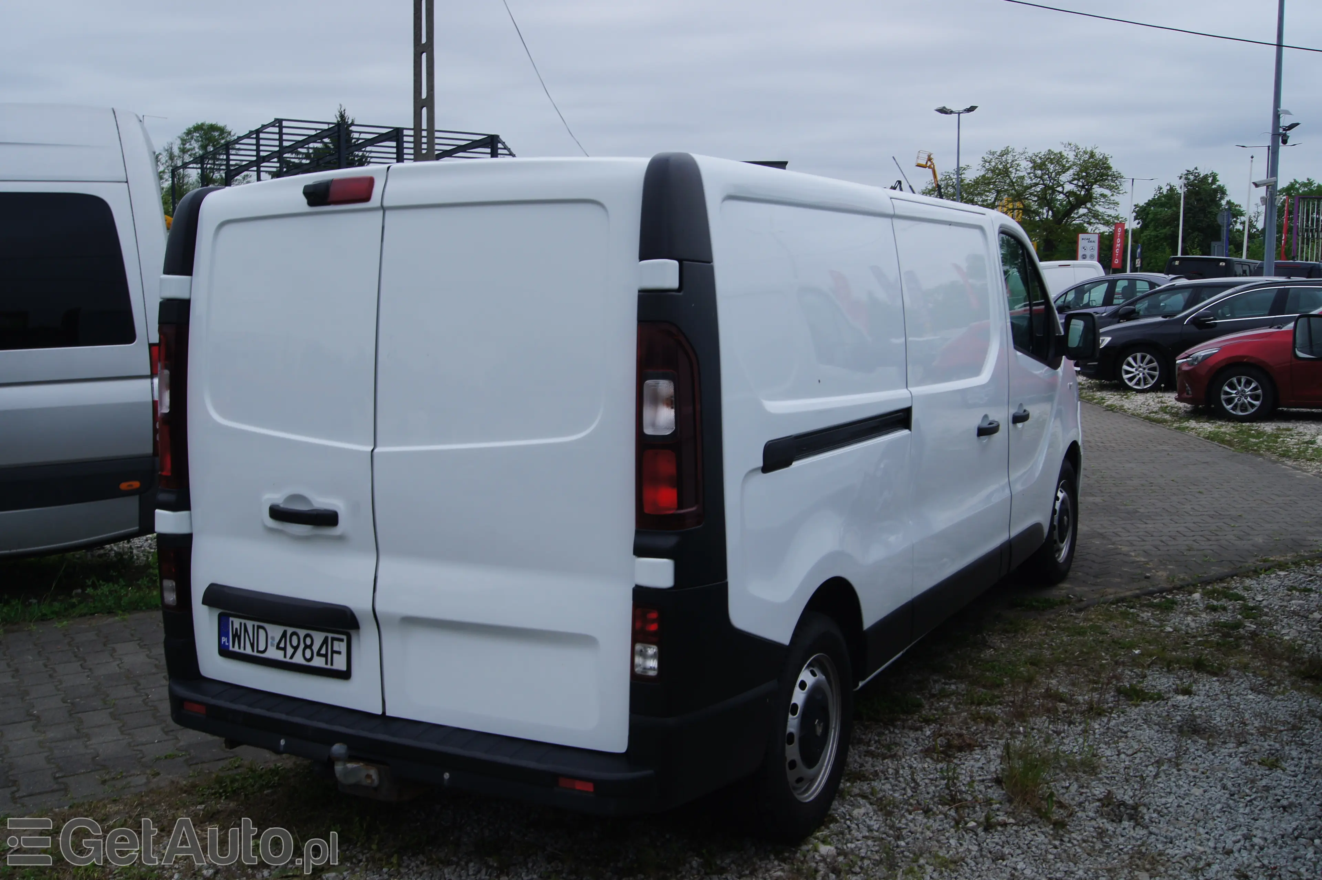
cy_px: 440
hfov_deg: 53.2
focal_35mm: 36
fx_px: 1321
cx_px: 661
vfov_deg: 36.8
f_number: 13
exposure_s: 1/80
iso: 100
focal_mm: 24
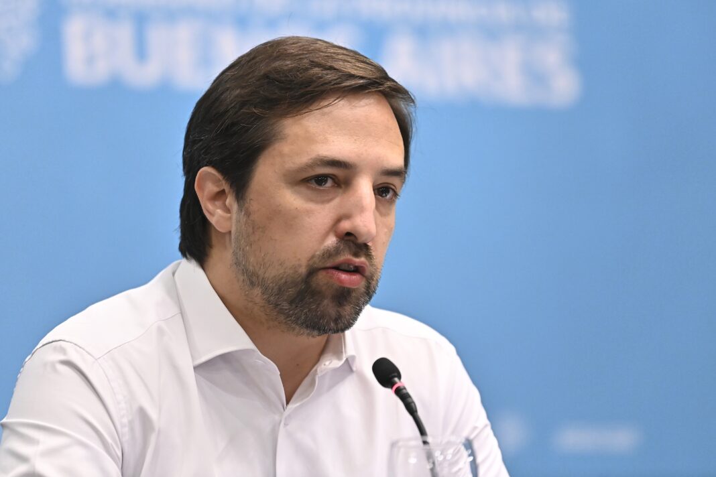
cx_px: 358
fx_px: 3977
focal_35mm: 200
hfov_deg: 10.3
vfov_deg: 6.9
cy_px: 238
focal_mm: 200
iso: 4000
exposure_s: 1/400
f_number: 3.2
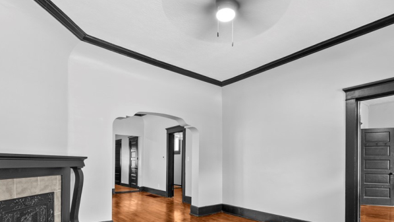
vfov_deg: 51.9
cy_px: 159
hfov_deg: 83.7
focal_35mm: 21
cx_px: 212
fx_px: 219
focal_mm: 16
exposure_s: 1/1.67
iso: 1000
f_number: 11
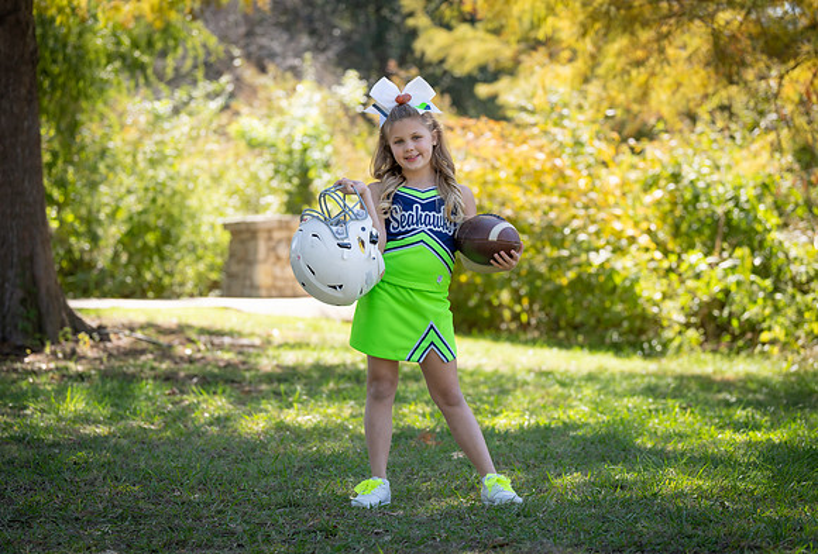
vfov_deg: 15.2
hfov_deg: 22.3
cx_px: 409
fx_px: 2075
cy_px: 279
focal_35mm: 91
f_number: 2.8
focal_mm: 82
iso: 100
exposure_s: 1/400
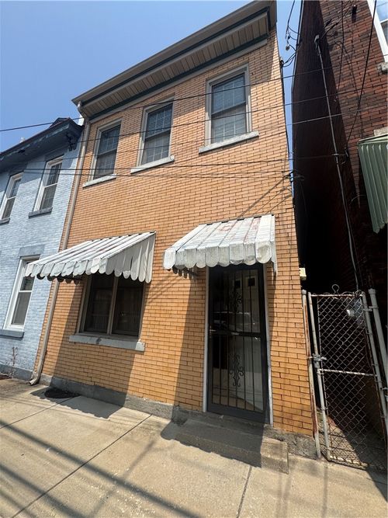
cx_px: 194
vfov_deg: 102.1
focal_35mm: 14
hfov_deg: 85.7
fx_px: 209
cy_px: 259
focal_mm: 2.22
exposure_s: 1/2146
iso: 50
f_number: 2.2
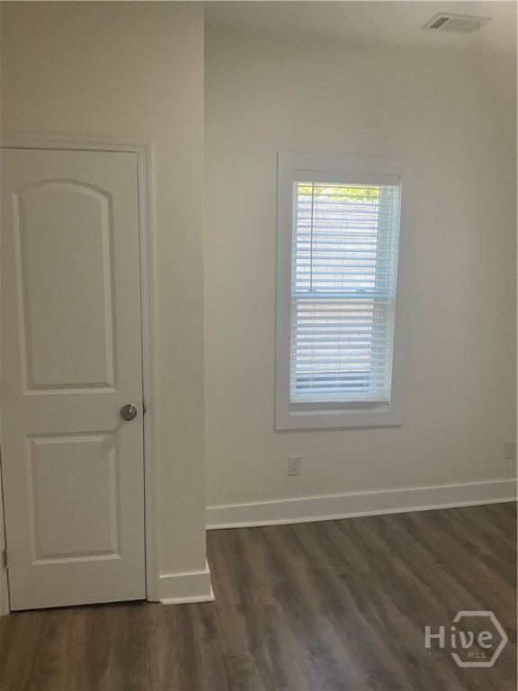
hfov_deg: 48.2
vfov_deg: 61.7
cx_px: 259
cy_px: 346
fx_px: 579
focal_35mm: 29
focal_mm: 3
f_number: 1.8
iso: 40
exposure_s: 1/60
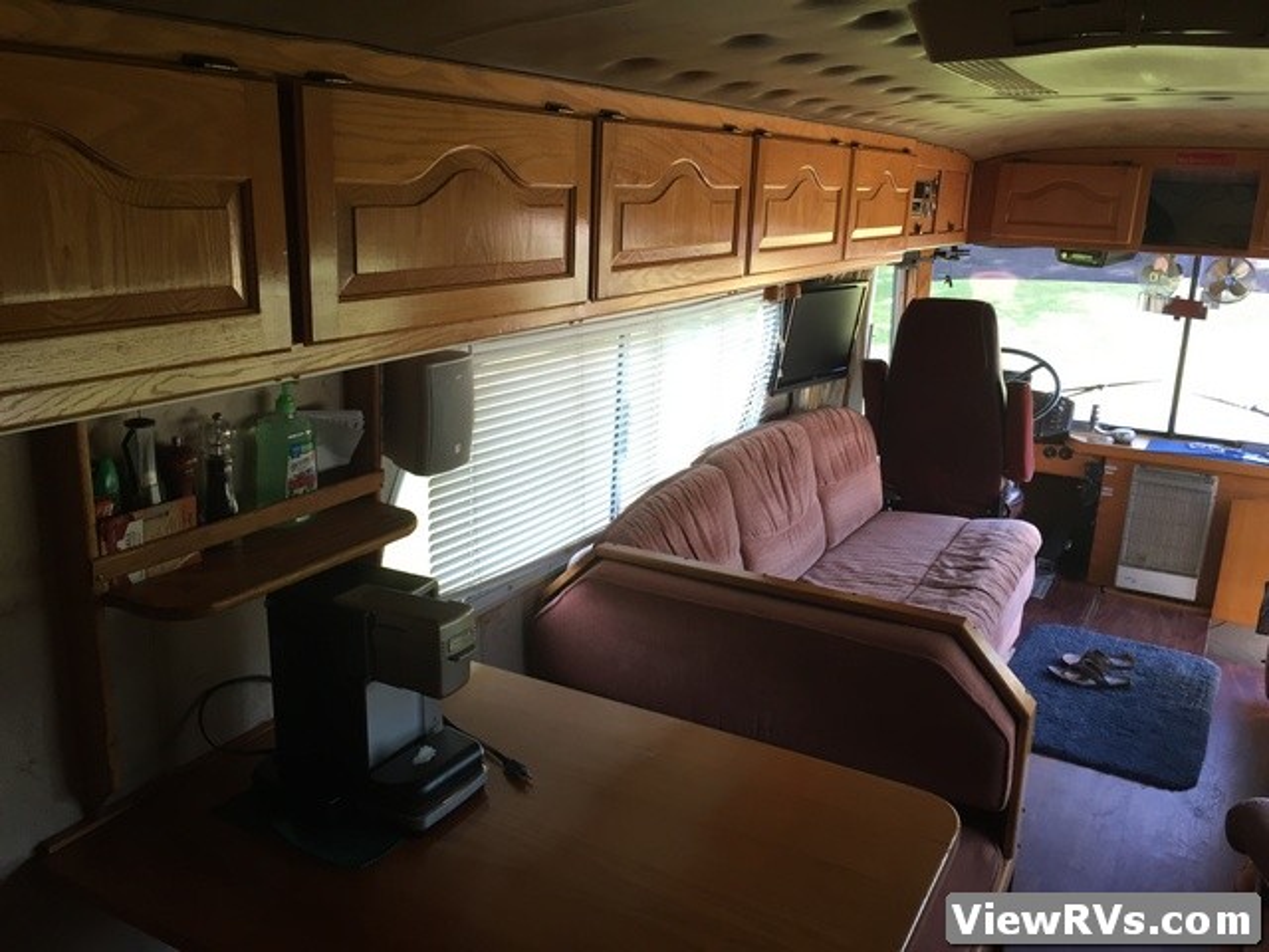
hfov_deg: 61.7
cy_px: 476
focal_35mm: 29
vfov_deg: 48.2
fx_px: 1063
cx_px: 634
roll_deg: -0.9
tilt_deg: -17.2
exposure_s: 1/40
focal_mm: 4.15
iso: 32
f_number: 2.2
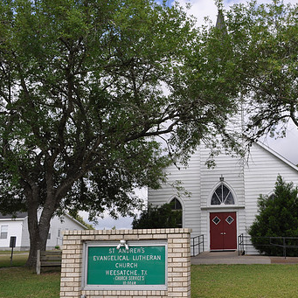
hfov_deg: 41.4
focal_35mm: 39
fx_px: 380
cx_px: 229
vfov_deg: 42.8
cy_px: 139
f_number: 11
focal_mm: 18
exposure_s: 1/125
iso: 200
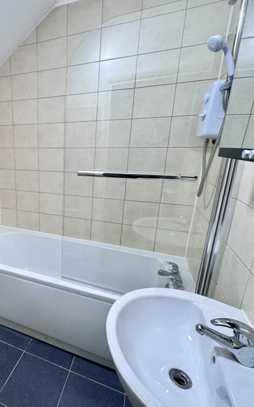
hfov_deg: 54.3
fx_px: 222
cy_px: 205
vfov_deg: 85.1
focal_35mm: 20
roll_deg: +0.7
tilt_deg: -15.4
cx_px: 40
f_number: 2.2
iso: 200
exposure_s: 1/50
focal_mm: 2.22
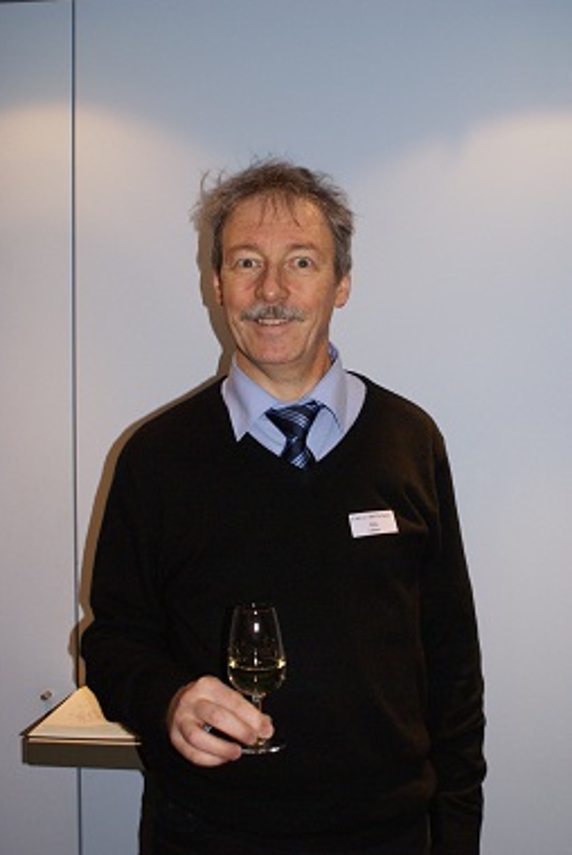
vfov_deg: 42.7
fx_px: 1094
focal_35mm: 46
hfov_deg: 29.3
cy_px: 425
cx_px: 281
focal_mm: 30
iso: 400
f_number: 5.6
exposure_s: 1/60
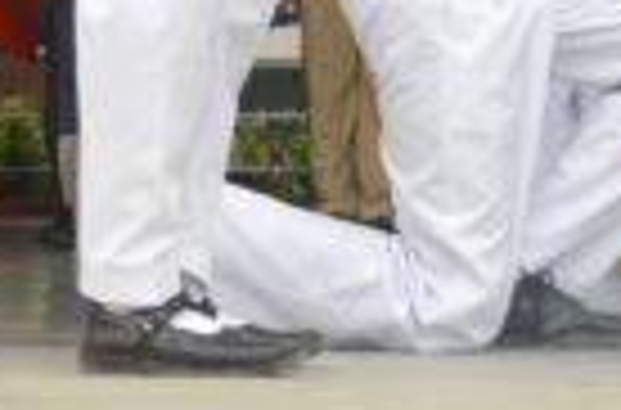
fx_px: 3730
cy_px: -583
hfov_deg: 9.5
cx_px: 328
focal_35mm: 217
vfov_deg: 6.0
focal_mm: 26
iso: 400
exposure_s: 1/160
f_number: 8
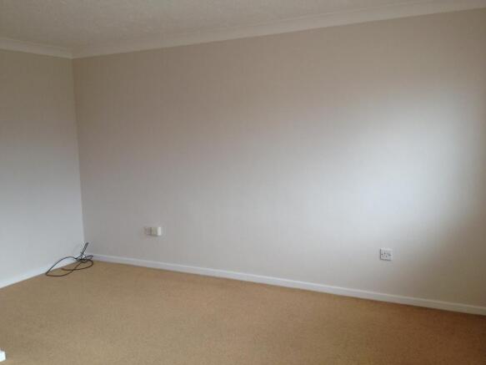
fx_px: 491
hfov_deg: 52.6
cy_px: 182
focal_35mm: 35
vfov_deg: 40.7
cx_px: 243
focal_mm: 4.28
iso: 64
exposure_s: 1/60
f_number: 2.4
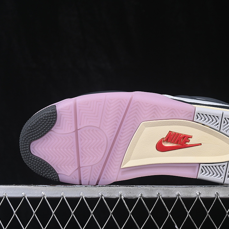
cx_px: 148
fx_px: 719
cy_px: 114
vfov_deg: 18.1
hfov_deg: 18.1
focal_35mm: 96
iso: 160
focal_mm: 50
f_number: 8
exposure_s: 1/80
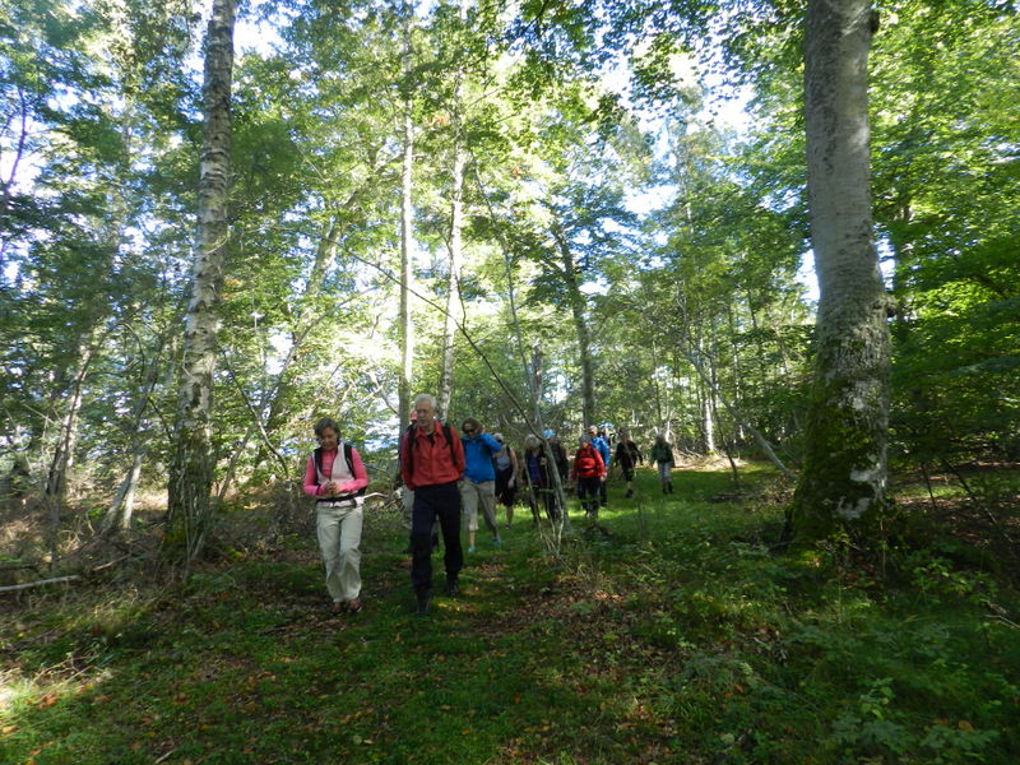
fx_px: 678
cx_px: 510
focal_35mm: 23
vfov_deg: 58.9
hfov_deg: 73.9
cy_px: 382
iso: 160
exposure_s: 1/60
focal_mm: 4
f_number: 3.4
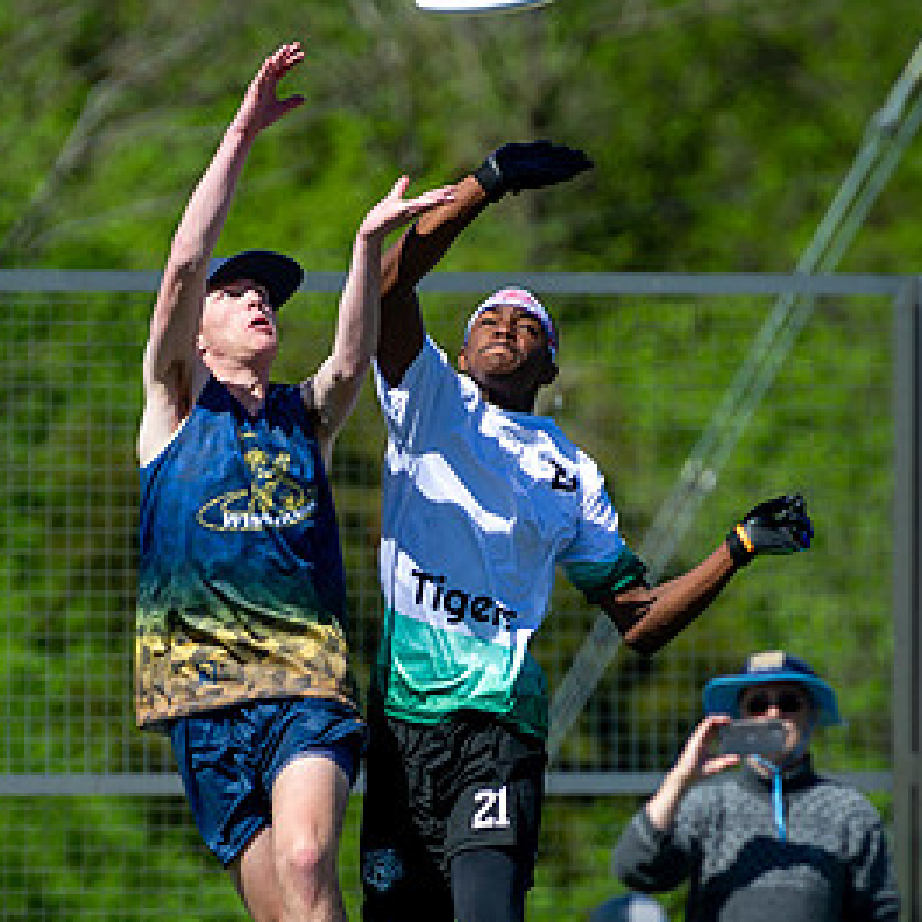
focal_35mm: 723
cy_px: 585
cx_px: 417
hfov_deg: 2.4
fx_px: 21787
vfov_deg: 2.4
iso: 320
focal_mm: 280
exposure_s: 1/3200
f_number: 4
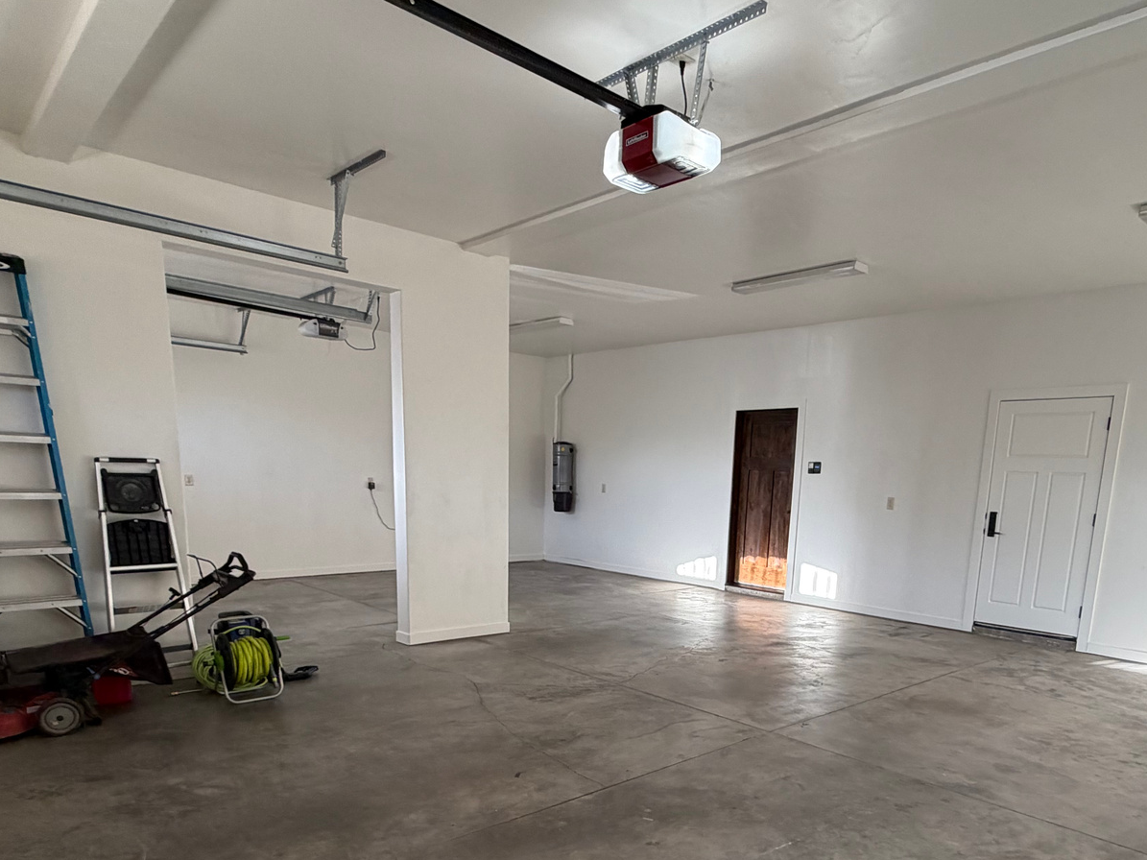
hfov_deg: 71.3
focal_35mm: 24
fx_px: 795
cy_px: 634
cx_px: 650
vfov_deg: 54.4
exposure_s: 1/120
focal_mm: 2.22
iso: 160
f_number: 2.2
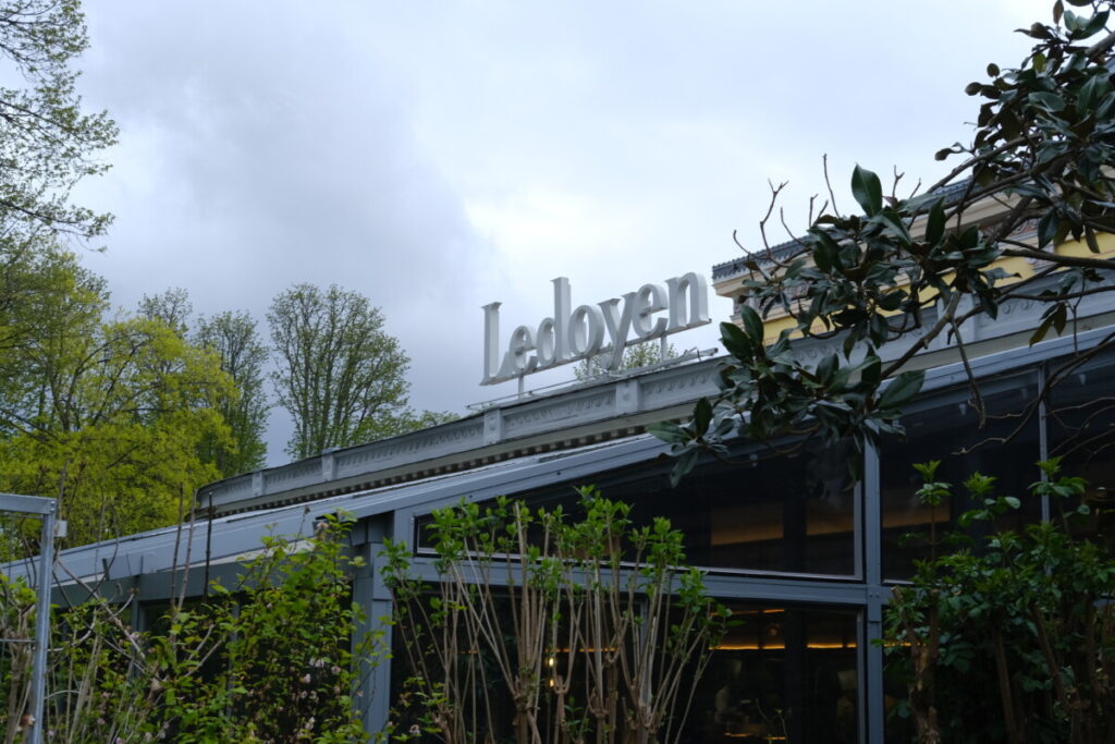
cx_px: 558
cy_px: 372
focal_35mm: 53
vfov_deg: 25.5
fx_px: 1642
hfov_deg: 37.5
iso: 400
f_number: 11
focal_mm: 35
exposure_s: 1/100
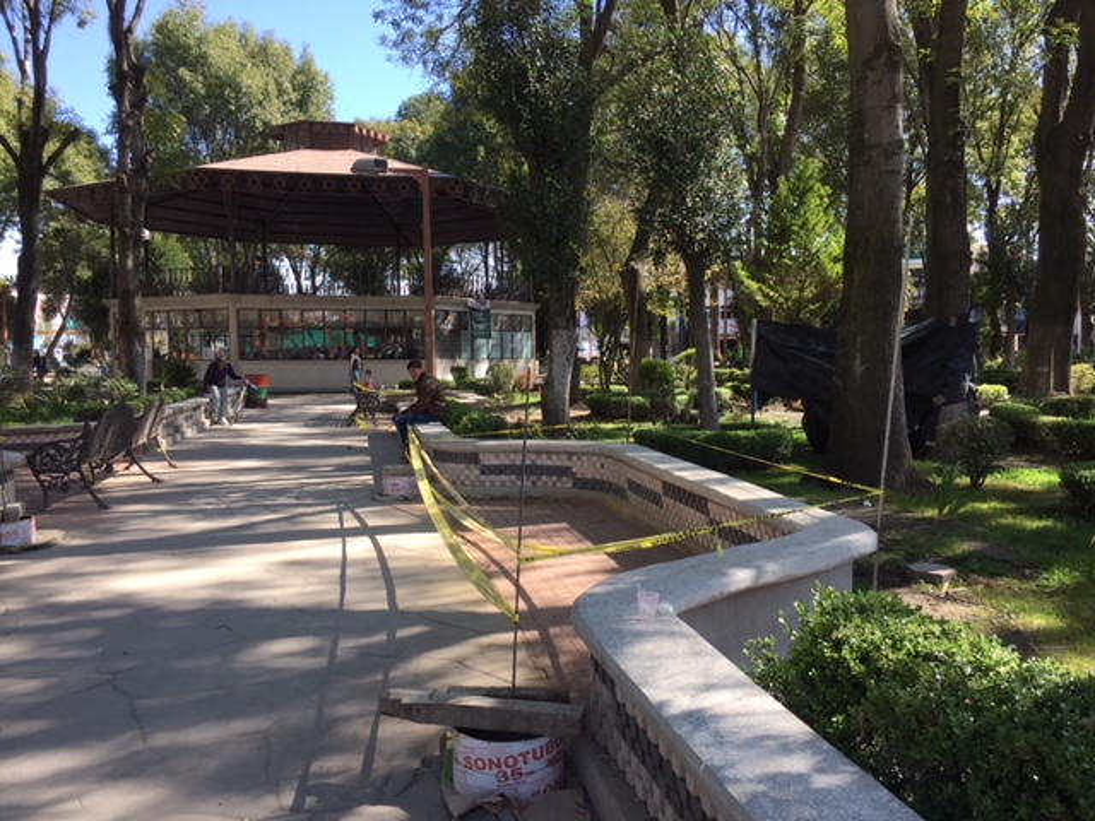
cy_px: 410
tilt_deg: -2.2
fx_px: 917
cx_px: 548
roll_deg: -0.2
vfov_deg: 48.2
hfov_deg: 61.7
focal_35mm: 29
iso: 32
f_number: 2.2
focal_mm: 4.15
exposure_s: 1/534
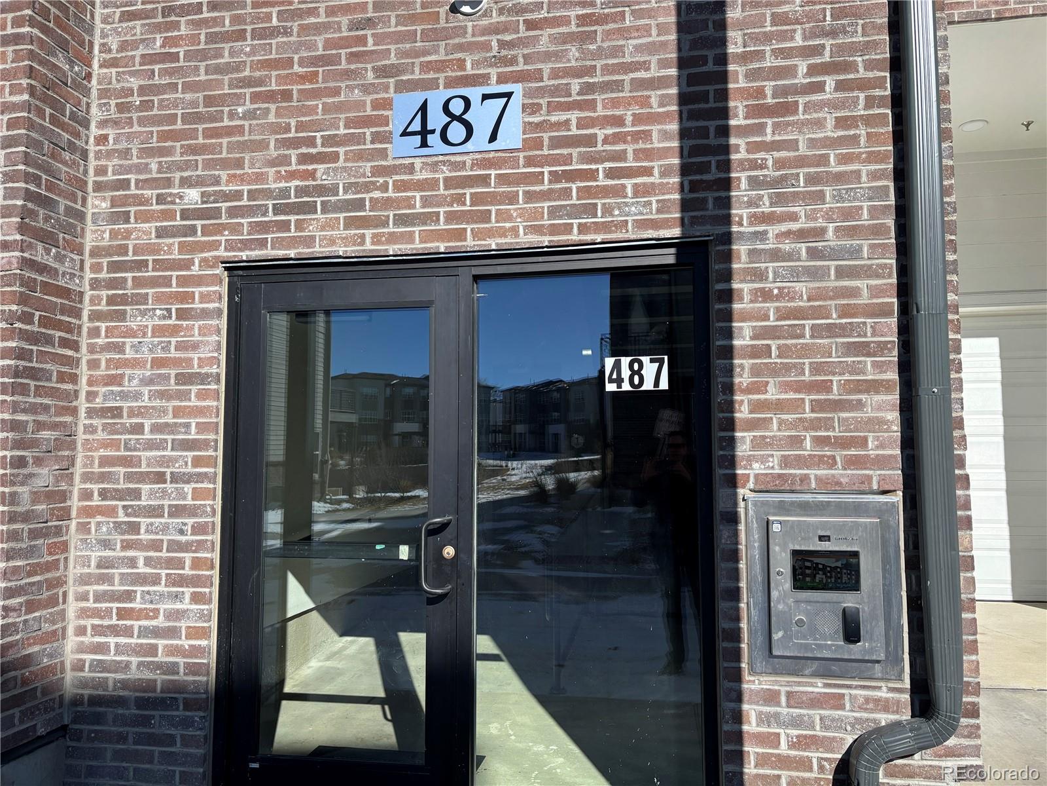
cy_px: 393
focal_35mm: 26
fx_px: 786
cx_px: 524
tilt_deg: +4.2
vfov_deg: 53.1
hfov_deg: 67.3
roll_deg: +0.2
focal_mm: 5.96
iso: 50
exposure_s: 1/2513
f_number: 1.6
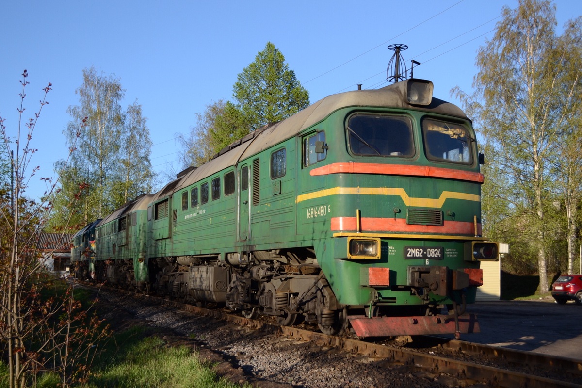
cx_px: 291
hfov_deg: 49.6
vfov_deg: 34.2
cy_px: 194
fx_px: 630
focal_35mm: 39
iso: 200
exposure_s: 1/800
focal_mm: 26
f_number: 5
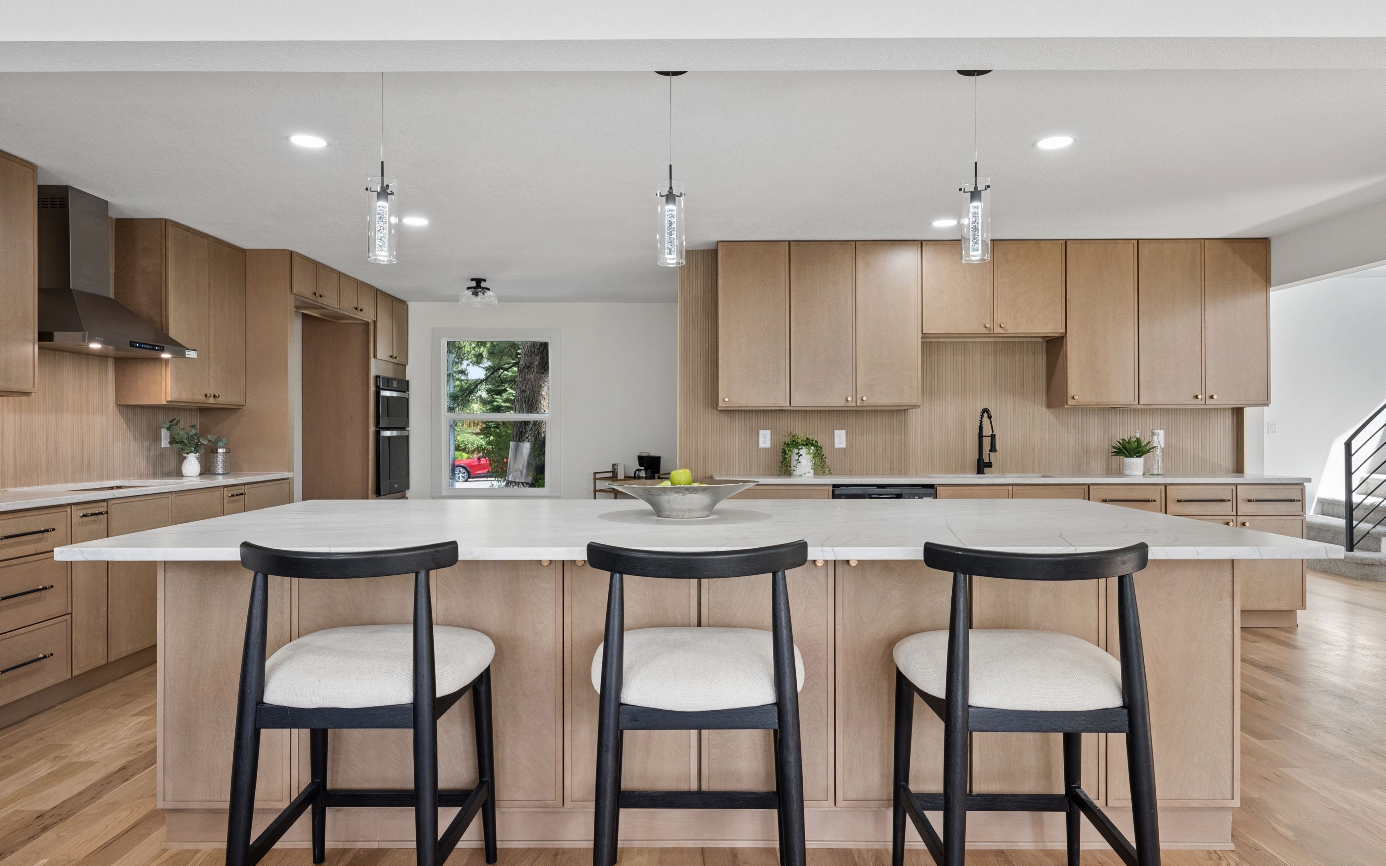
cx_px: 682
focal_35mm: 22
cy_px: 438
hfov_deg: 79.6
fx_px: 831
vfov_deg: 55.1
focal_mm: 21
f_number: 8
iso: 800
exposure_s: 1/60
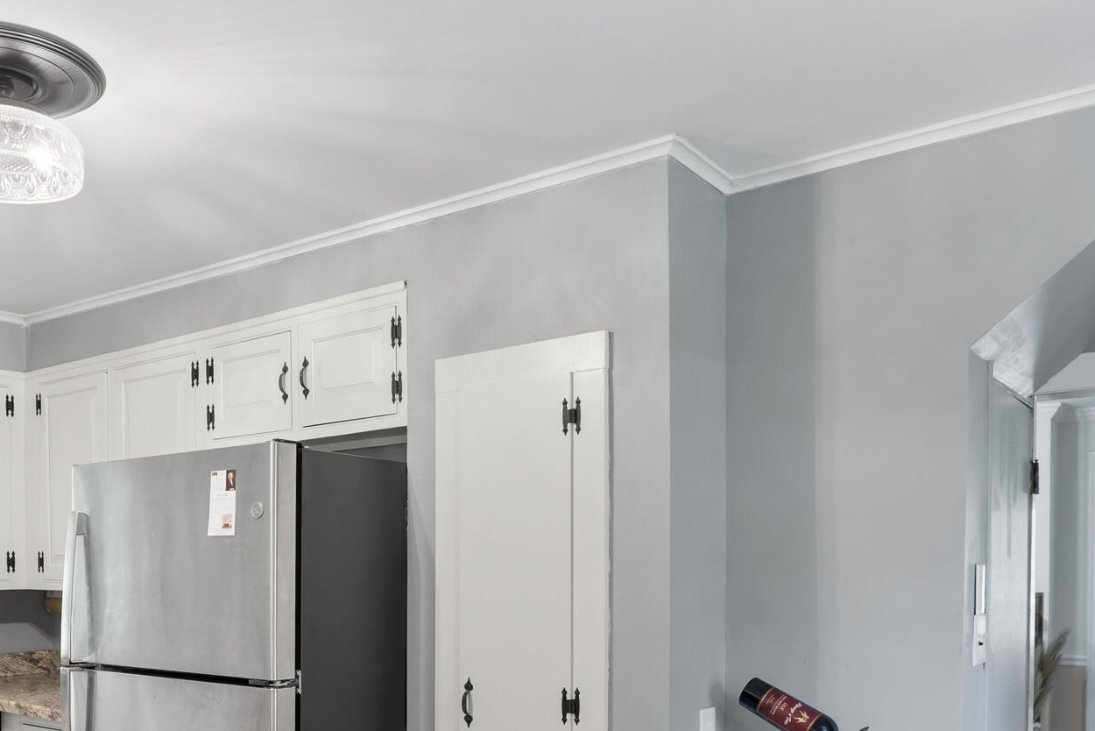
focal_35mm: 32
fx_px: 973
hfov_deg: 56.6
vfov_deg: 39.5
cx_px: 314
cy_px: 587
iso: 250
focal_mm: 16
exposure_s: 1/20
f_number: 4.5
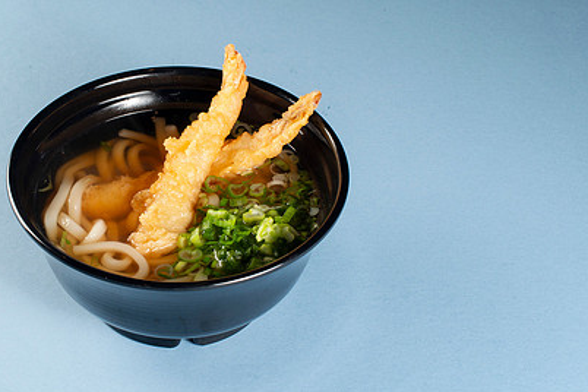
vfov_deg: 17.5
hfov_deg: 25.8
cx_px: 173
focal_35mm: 78
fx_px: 1274
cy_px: 209
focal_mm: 50
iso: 250
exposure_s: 1/100
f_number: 13
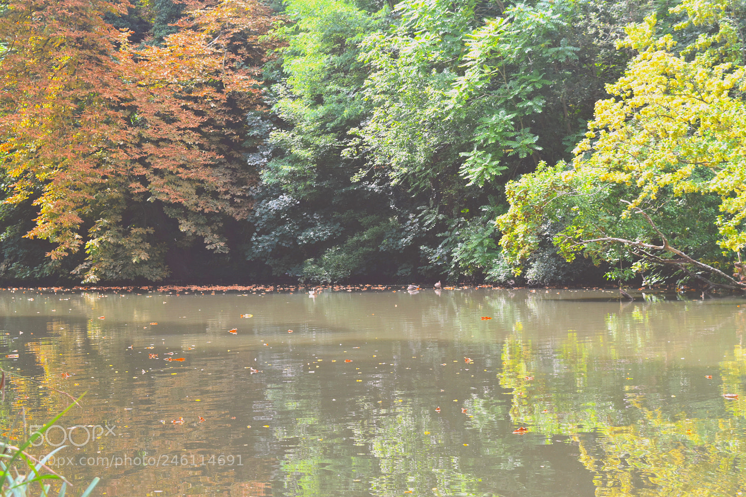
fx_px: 1243
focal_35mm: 60
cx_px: 373
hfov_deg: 33.4
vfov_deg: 22.6
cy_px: 248
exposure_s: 1/200
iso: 400
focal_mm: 40
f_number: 7.1
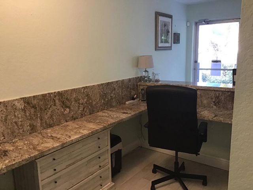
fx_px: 227
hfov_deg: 58.4
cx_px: 126
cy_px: 95
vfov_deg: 45.4
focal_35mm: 31
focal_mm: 3.3
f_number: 2.4
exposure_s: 1/30
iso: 125
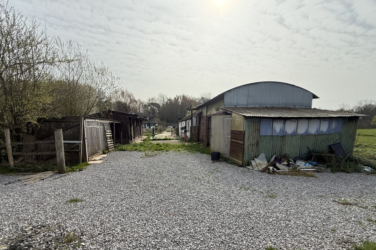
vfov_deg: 73.0
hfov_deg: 96.7
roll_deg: -0.4
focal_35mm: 16
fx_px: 167
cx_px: 181
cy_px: 149
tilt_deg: -6.4
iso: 80
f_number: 2.2
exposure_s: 1/2506
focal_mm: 2.22
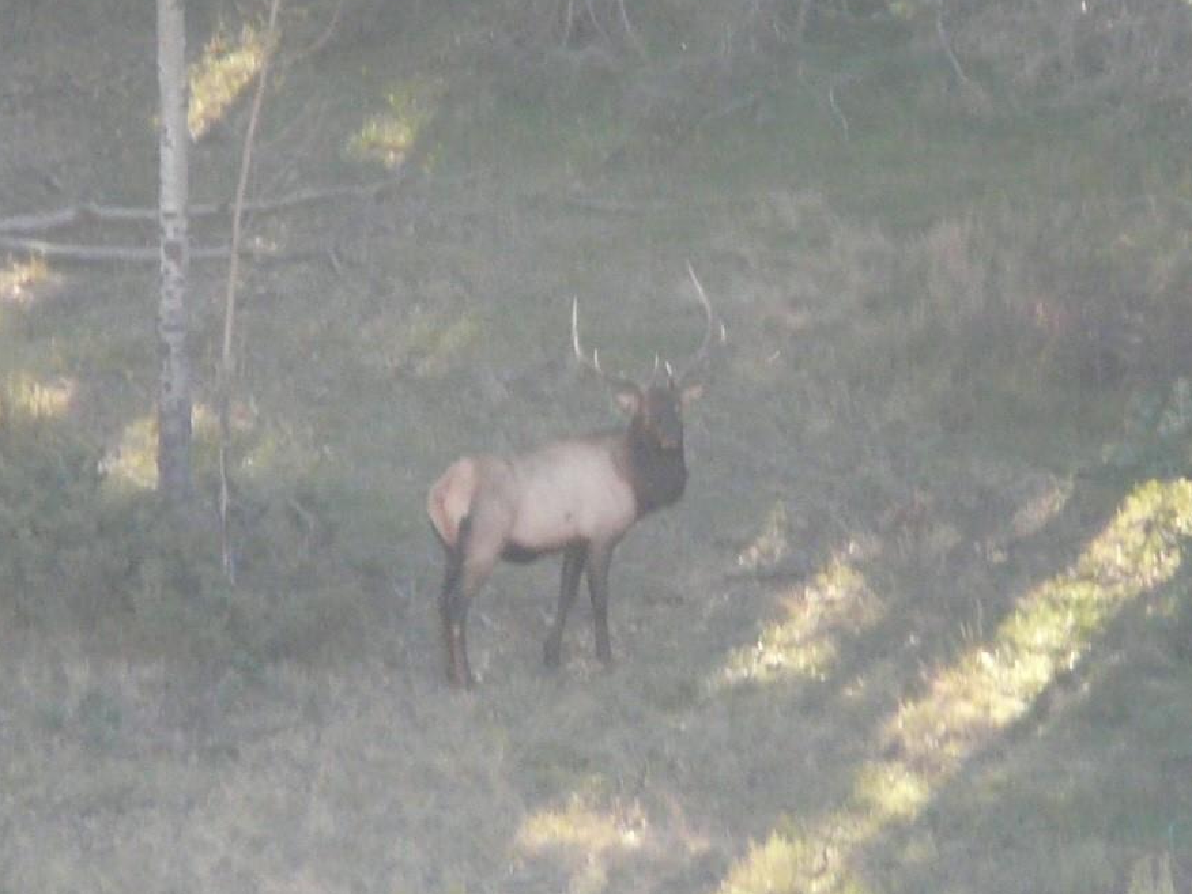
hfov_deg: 1.7
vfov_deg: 1.3
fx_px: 40392
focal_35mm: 1173
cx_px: 645
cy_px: 401
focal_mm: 82.8
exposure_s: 1/200
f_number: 4.2
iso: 400
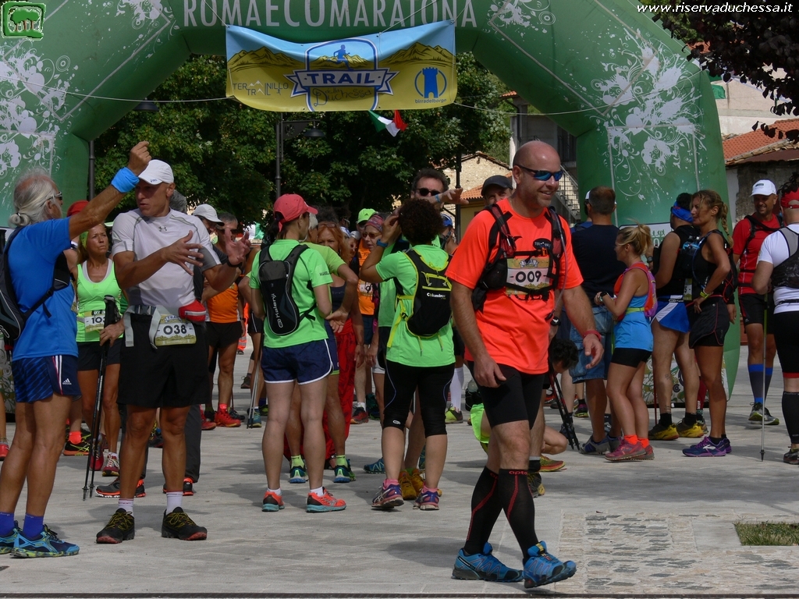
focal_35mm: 113
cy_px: 300
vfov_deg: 13.1
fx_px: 2608
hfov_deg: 17.4
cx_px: 400
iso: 80
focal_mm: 23.9
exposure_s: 1/400
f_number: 5.6
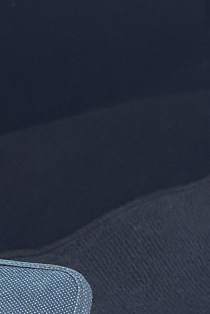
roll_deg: -9.3
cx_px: -58
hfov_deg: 6.0
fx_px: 1984
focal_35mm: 227
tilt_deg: -41.8
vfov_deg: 9.1
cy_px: 188
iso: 125
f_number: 1.6
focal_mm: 5.96
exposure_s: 1/70
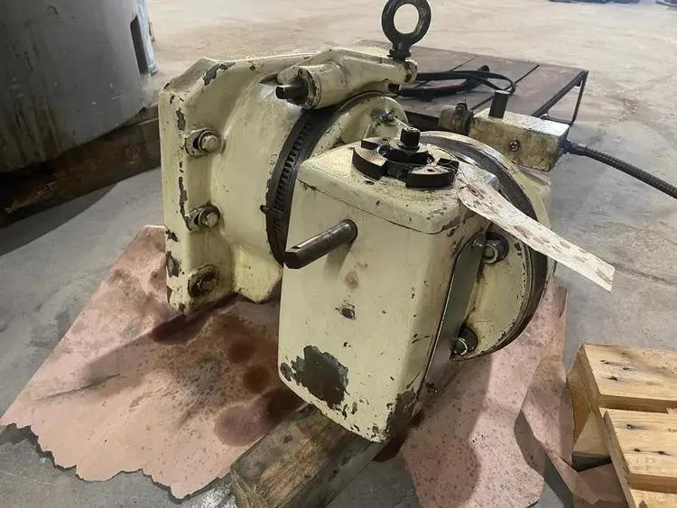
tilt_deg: -32.6
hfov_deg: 67.3
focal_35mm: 26
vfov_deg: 53.1
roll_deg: -1.5
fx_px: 509
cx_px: 338
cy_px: 254
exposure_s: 1/60
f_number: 1.6
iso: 320
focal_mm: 4.2
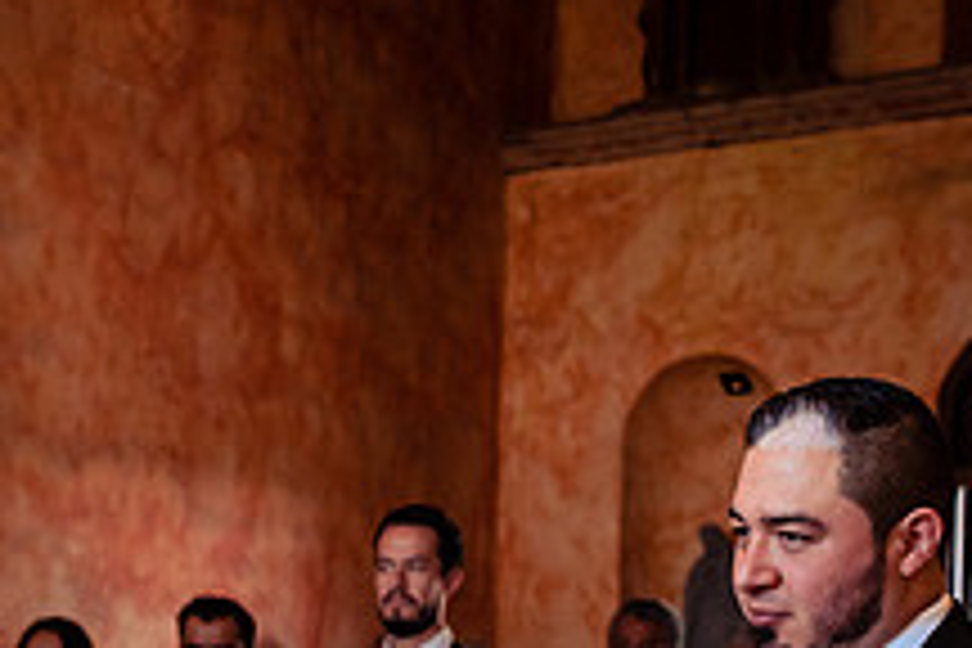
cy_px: 740
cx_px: 225
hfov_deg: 21.5
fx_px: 2538
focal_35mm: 94
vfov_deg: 14.2
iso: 1250
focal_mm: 35
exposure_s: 1/125
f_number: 3.5
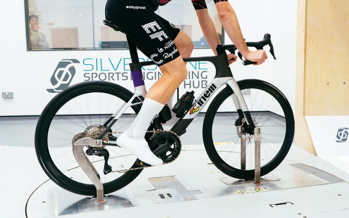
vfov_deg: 34.4
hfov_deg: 52.7
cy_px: 103
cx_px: 176
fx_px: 352
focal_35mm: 37
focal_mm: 36
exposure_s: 1/200
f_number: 4
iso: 1250
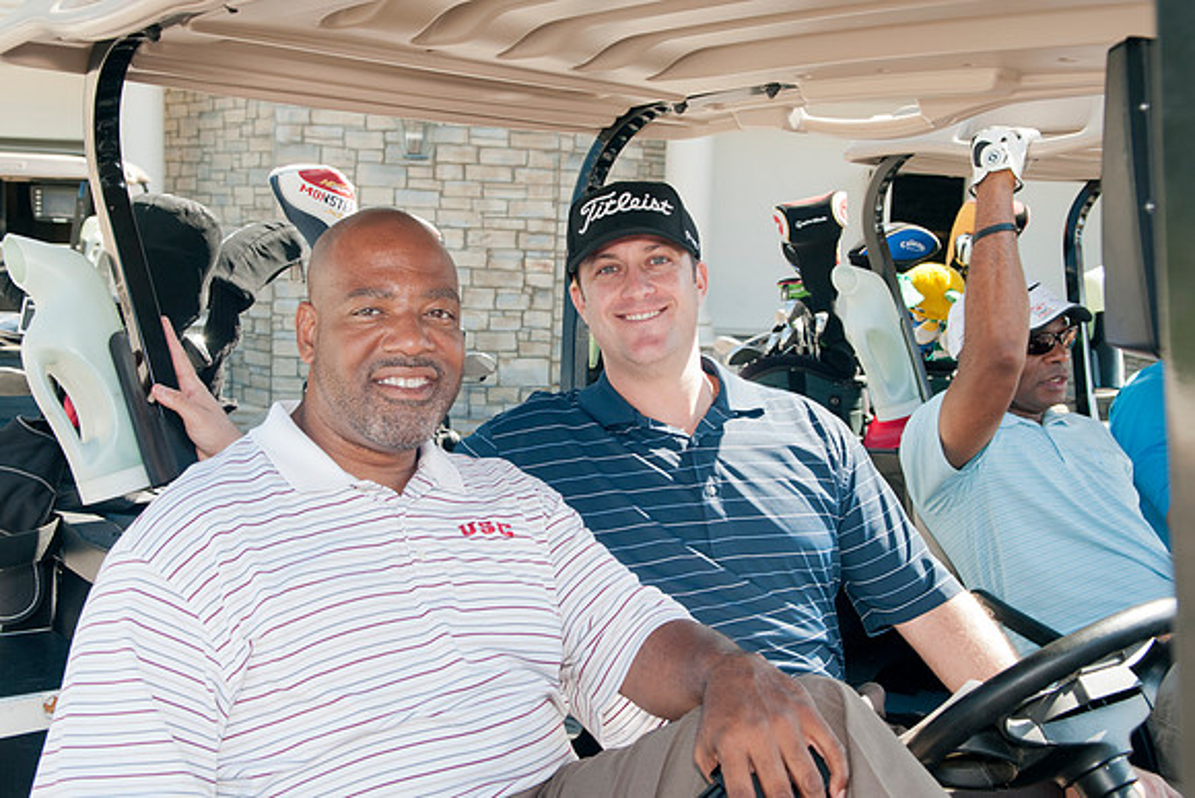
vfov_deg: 34.6
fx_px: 1280
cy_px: 372
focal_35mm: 39
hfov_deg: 50.0
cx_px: 554
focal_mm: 24
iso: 200
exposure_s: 1/100
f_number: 5
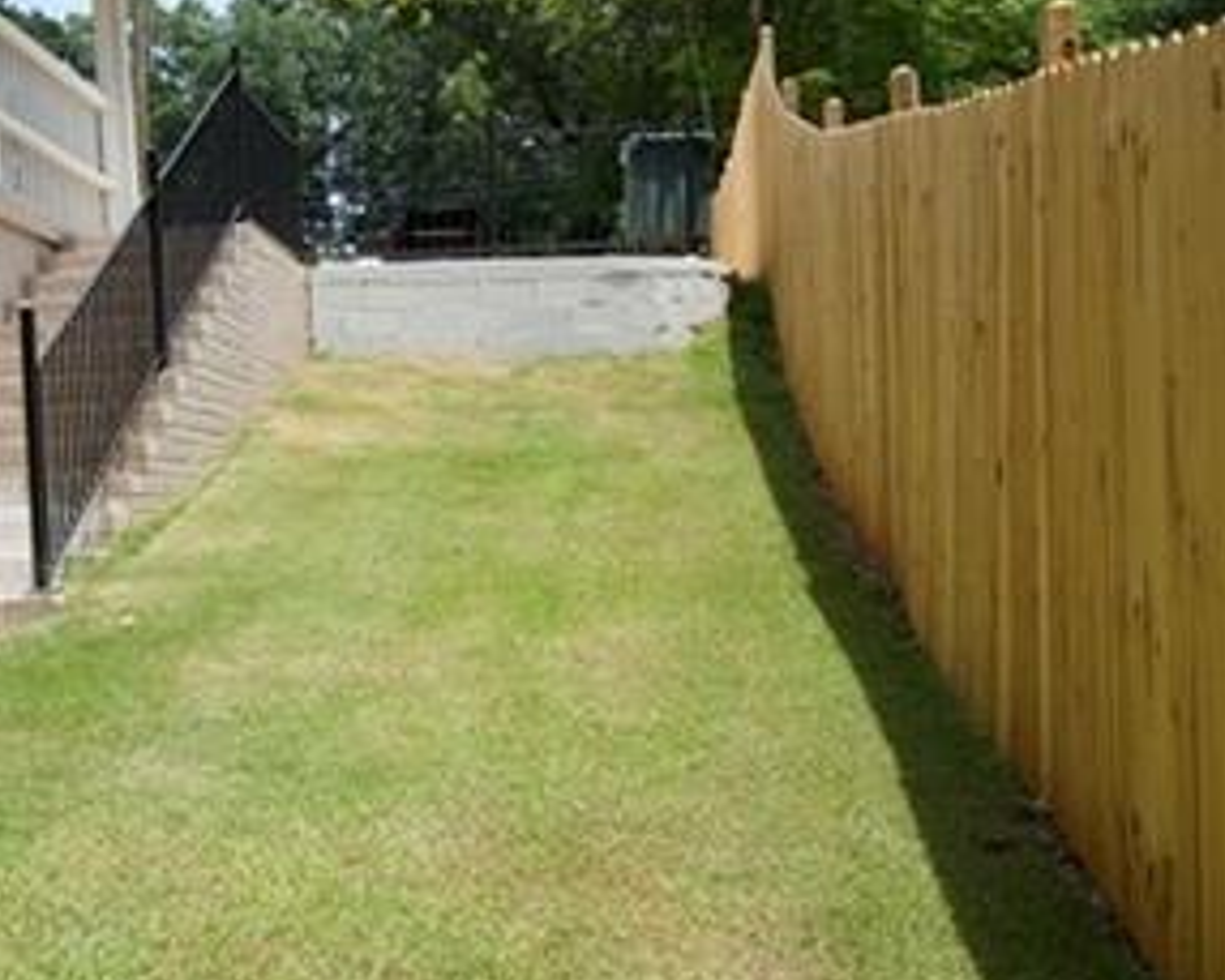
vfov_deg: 31.9
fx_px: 1705
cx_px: 475
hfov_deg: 39.3
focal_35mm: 47
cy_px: 618
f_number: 10
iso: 200
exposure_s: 1/400
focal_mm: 14
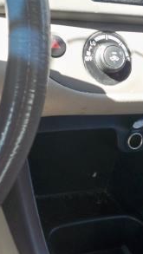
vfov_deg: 27.1
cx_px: 185
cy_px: 155
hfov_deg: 14.8
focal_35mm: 78
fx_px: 525
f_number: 3.1
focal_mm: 6.3
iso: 100
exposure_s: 1/60
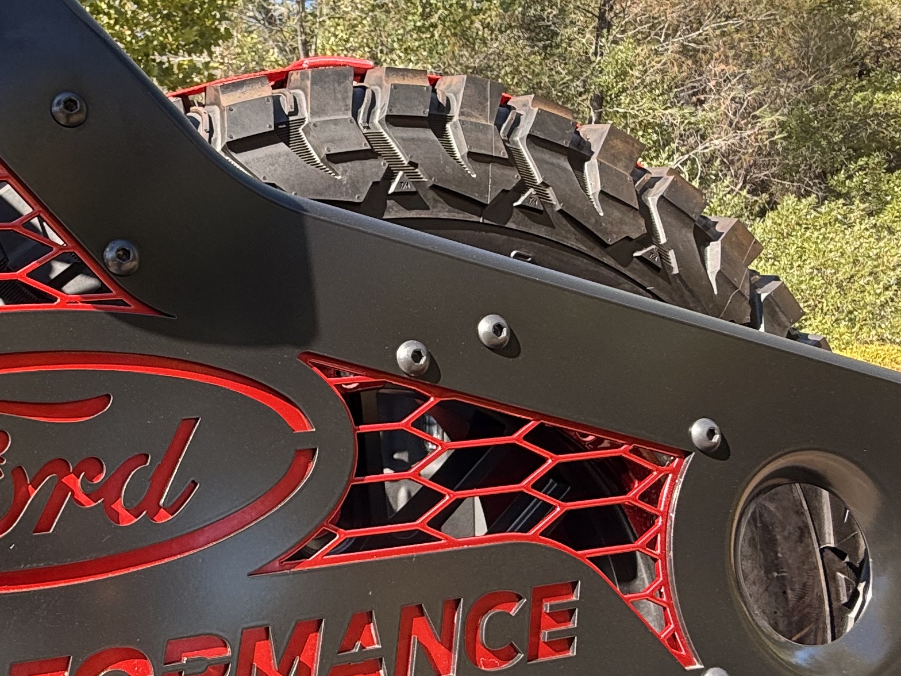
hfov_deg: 47.6
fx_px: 937
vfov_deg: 39.7
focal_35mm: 36
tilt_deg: -3.7
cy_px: 333
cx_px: 139
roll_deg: -1.0
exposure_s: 1/123
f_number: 2.2
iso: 25
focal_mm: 2.22
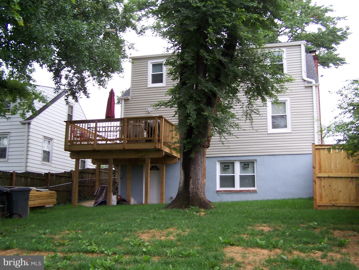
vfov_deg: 37.7
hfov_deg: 49.0
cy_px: 135
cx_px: 180
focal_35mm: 38
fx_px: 394
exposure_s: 1/90
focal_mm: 6.3
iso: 80
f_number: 2.8
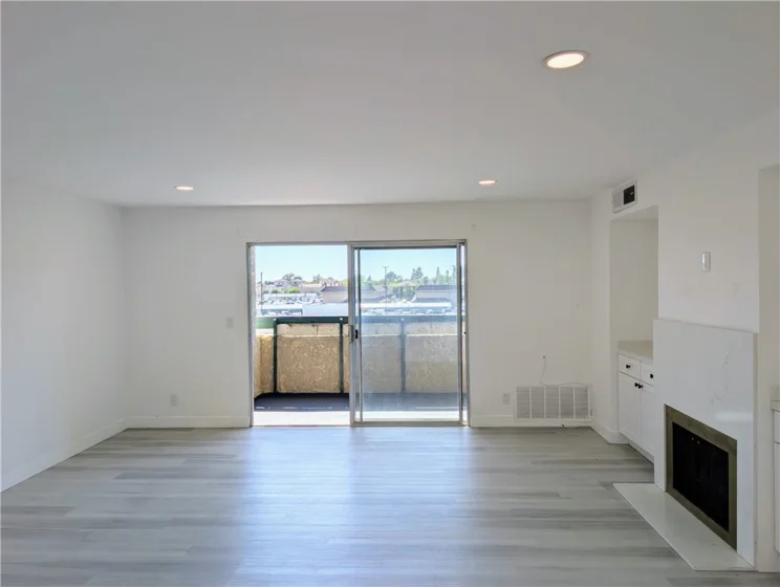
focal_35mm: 24
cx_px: 390
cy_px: 294
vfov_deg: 56.9
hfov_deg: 71.5
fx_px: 541
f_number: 1.68
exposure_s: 1/1869
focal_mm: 6.9
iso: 20
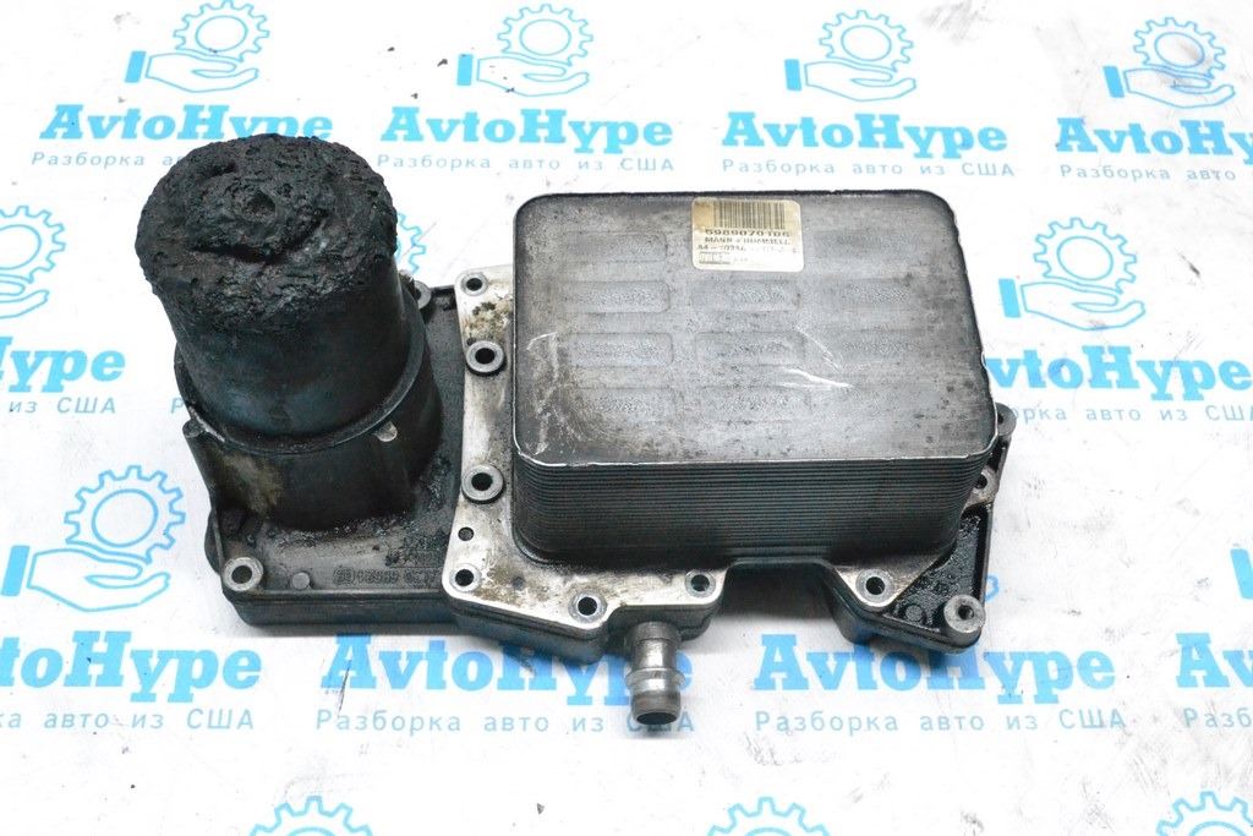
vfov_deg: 34.2
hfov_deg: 49.5
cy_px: 418
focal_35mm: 39
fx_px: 1358
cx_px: 626
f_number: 9
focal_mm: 26
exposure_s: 1/160
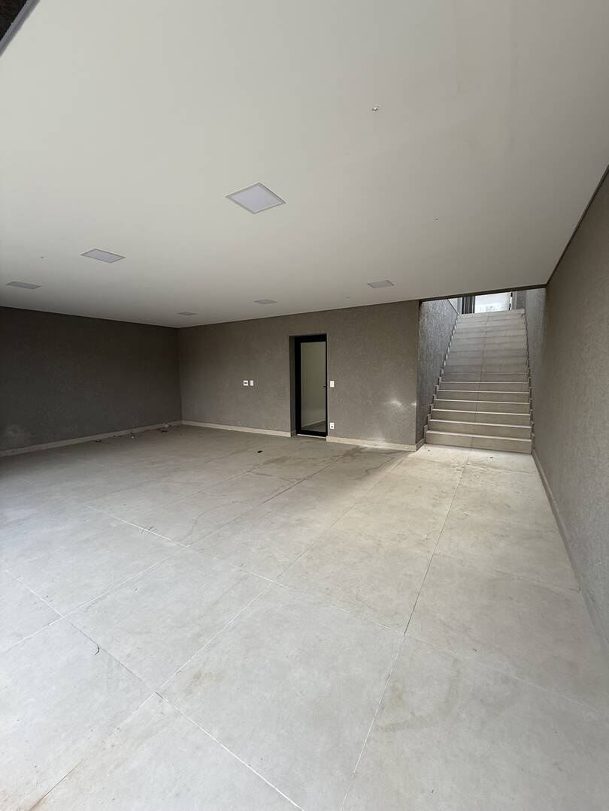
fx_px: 328
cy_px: 406
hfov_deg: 85.7
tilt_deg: -3.5
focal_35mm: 14
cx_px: 304
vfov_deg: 102.1
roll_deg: -0.6
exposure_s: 1/99
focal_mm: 2.22
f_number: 2.2
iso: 80
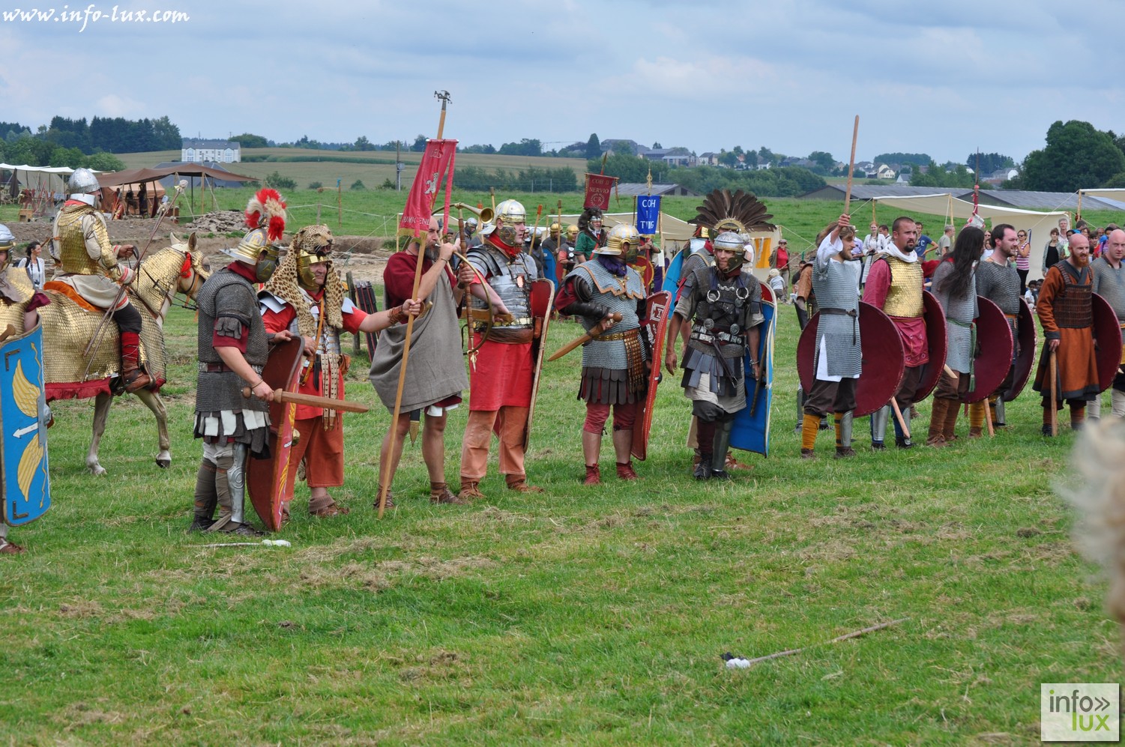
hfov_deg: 24.6
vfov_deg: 16.5
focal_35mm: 82
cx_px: 562
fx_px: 2575
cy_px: 374
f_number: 9
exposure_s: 1/320
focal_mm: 55
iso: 200
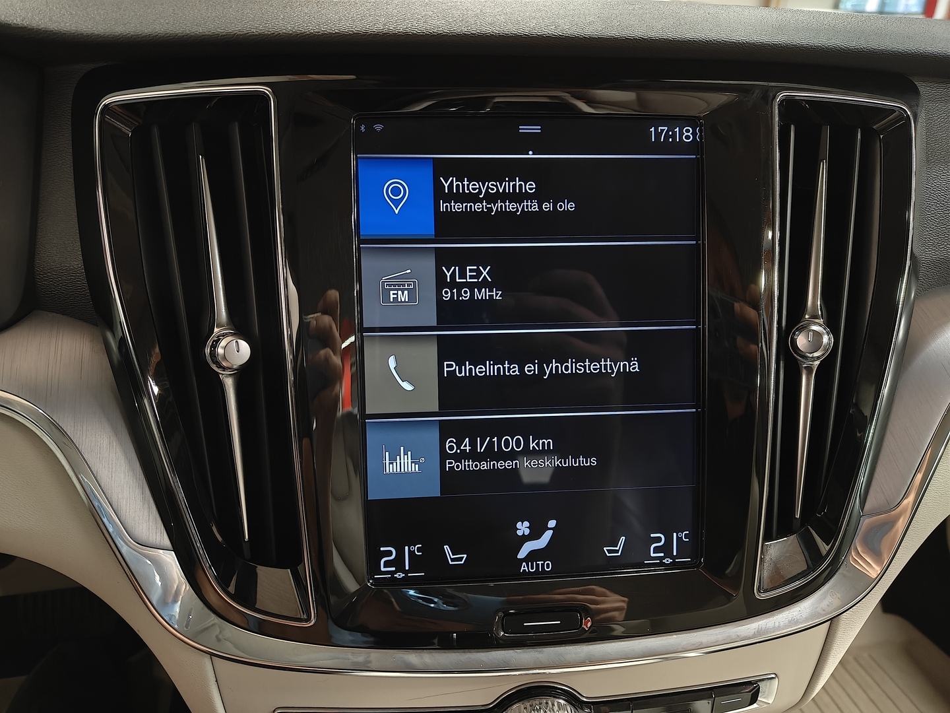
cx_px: 475
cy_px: 356
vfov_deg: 56.8
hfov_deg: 71.6
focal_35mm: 24
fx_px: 659
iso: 1600
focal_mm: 5.59
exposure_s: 1/33
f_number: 1.8
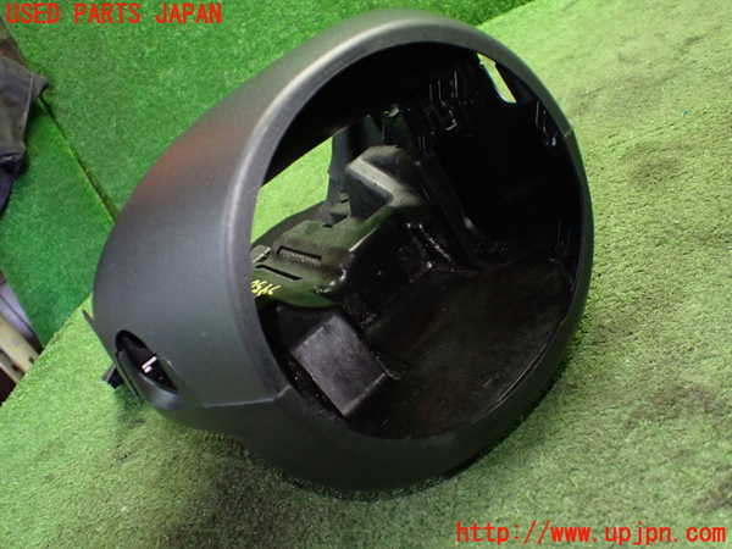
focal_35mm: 30
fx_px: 634
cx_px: 366
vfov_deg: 46.8
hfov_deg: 60.0
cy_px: 274
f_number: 2.3
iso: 800
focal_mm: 5.4
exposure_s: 1/50
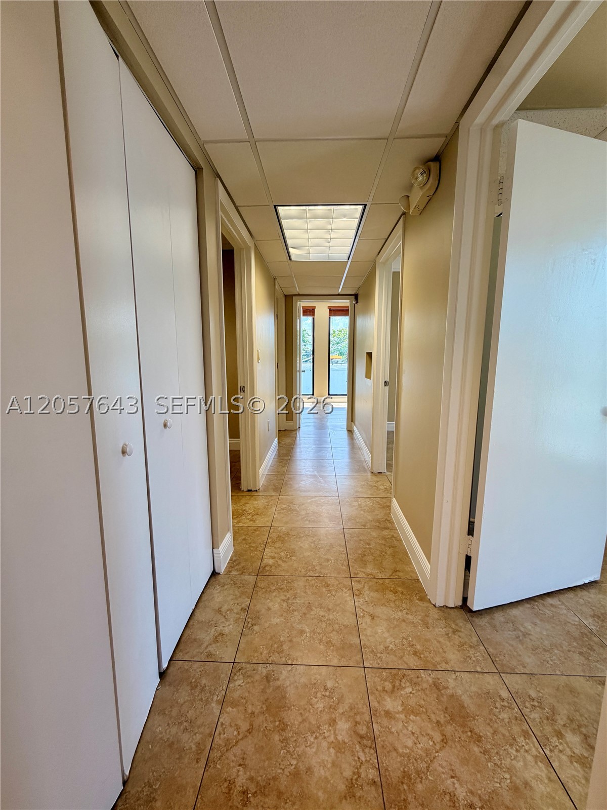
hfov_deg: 85.7
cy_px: 405
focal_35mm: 14
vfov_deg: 102.1
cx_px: 304
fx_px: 327
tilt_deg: -8.0
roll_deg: +0.7
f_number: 2.2
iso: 64
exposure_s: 1/120
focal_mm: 2.22
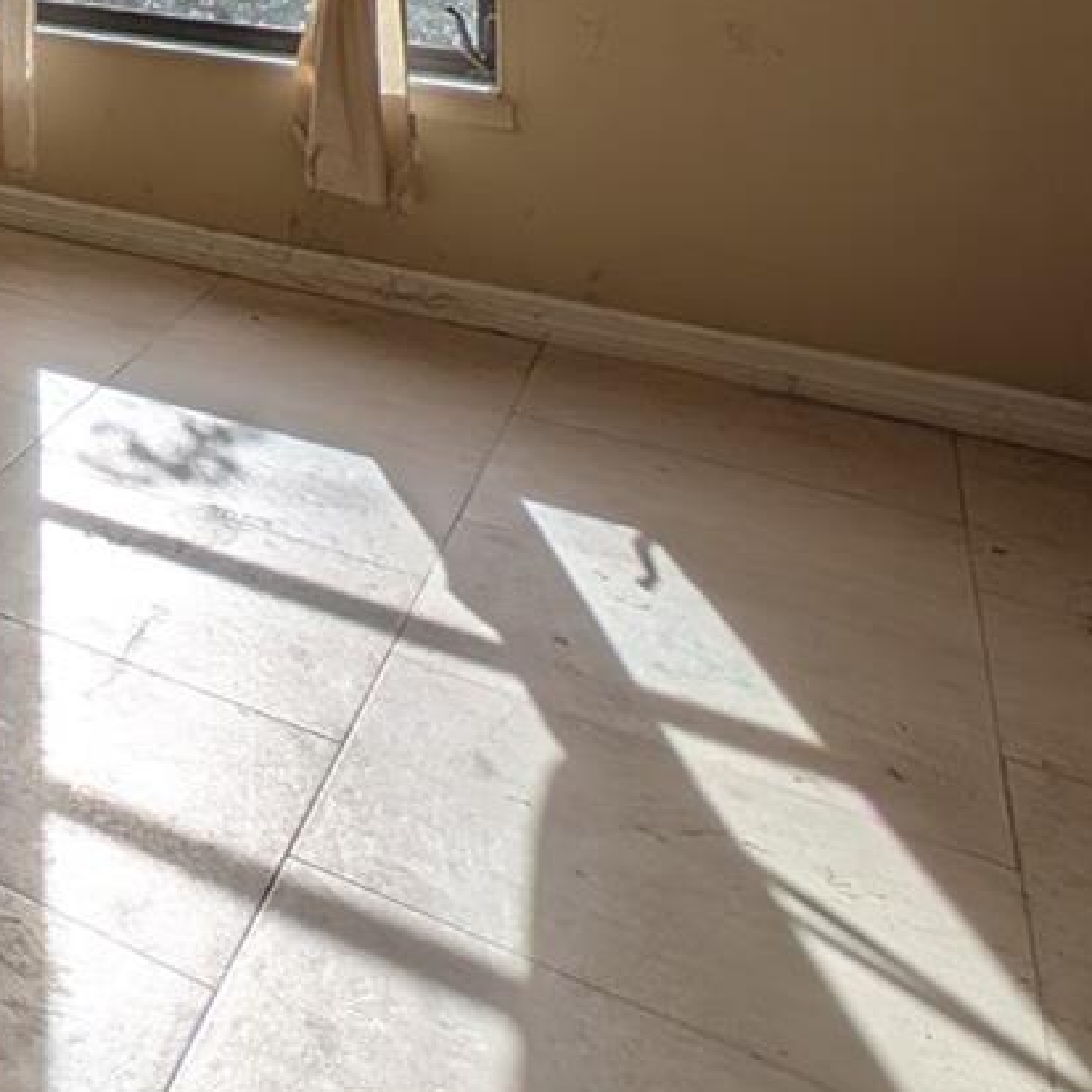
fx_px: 1463
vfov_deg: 32.1
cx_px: -806
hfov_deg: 23.5
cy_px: -293
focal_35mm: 41
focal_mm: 2.23
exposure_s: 1/1190
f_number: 1.95
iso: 33
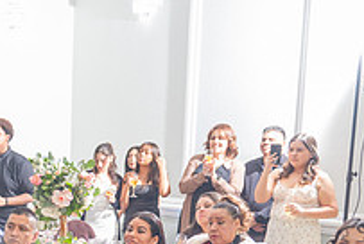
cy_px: 274
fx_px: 780
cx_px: -88
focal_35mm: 77
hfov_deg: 23.7
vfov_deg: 17.2
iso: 500
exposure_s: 1/160
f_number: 3.5
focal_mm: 27
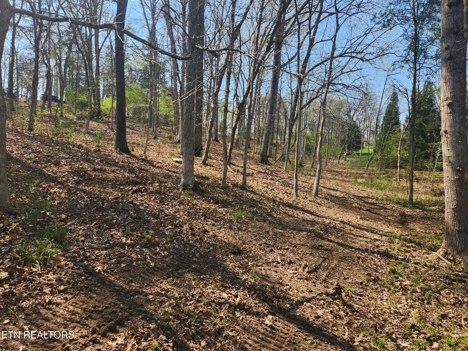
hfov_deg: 73.9
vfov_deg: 58.9
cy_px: 176
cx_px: 234
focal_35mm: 23
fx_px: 311
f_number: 1.8
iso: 20
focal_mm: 5.4
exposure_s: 1/634
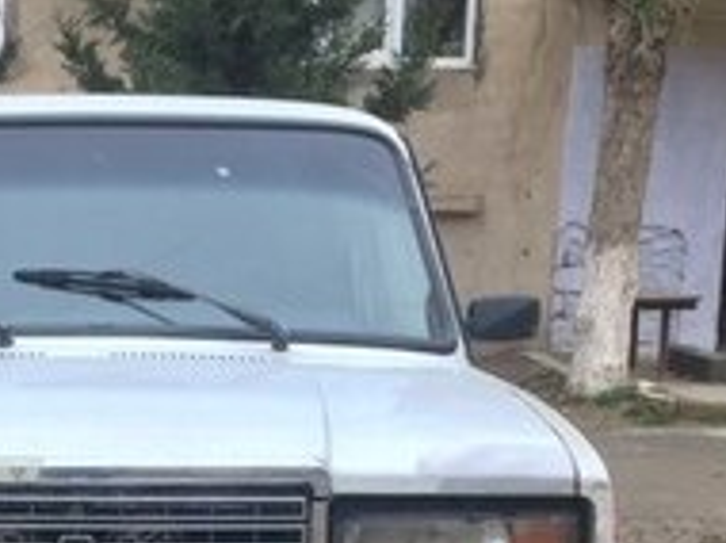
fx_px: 2116
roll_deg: -0.8
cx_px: 65
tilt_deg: -13.8
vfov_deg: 13.9
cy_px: 748
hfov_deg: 19.1
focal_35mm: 101
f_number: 2.2
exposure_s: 1/119
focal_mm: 4.15
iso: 32
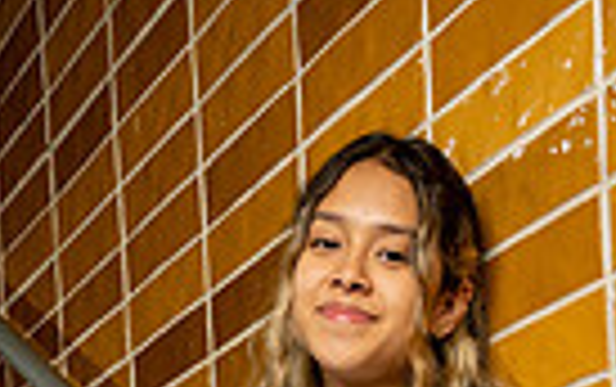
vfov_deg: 10.9
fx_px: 1630
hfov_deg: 21.4
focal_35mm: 97
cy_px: 1004
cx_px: 306
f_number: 8
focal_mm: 29
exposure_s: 1/250
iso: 200
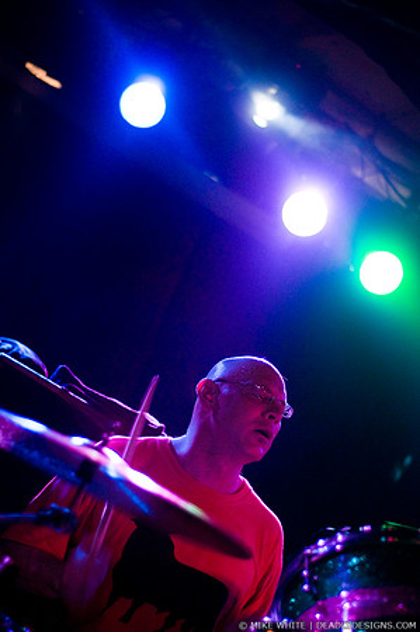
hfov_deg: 18.1
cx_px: 210
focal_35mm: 75
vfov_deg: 27.0
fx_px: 1315
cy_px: 316
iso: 1000
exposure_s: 1/50
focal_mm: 50
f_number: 1.8
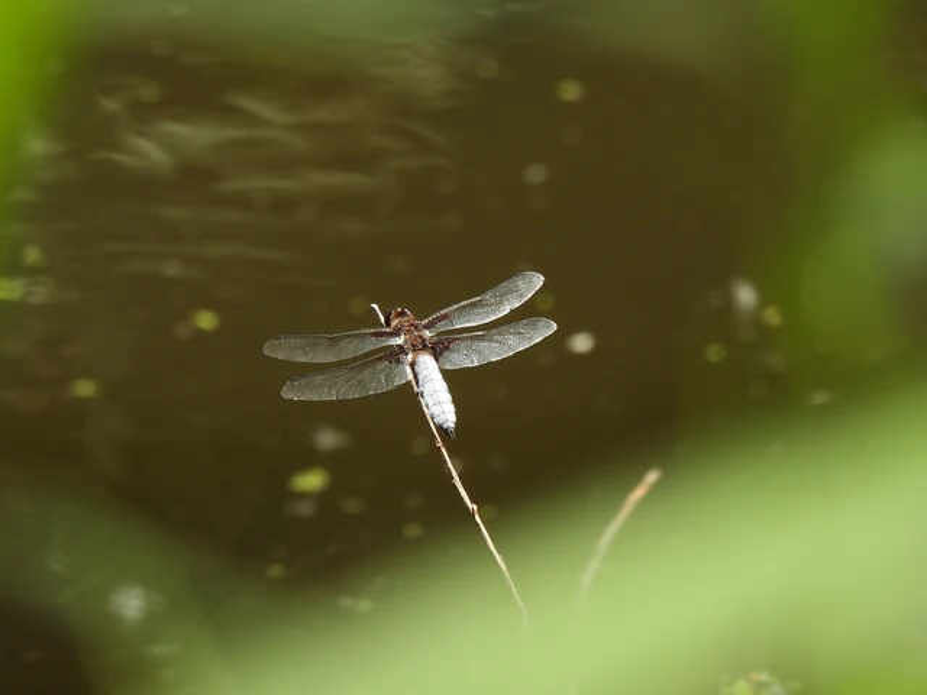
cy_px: 348
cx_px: 464
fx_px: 25441
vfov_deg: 1.6
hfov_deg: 2.1
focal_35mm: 950
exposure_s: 1/160
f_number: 5.6
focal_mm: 170
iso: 100
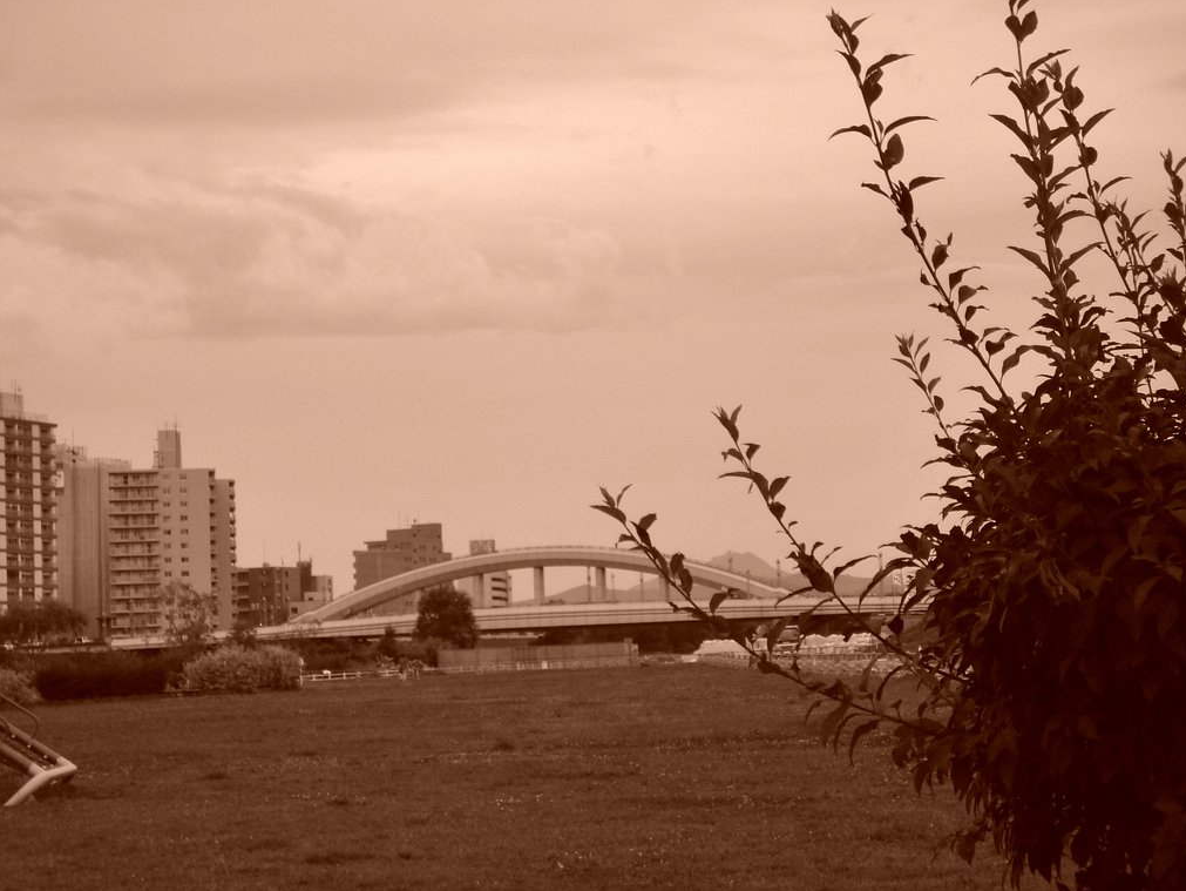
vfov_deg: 18.2
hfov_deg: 24.1
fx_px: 2776
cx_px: 599
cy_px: 445
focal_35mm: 81
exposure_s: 1/60
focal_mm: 14.1
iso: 250
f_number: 5.2
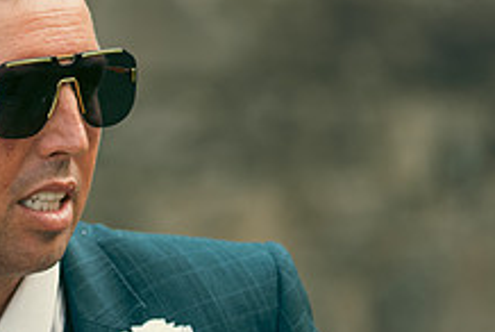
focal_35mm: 492
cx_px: -61
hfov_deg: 4.2
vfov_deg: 2.8
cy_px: 349
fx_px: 6774
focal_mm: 185
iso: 100
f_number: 3.5
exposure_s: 1/200
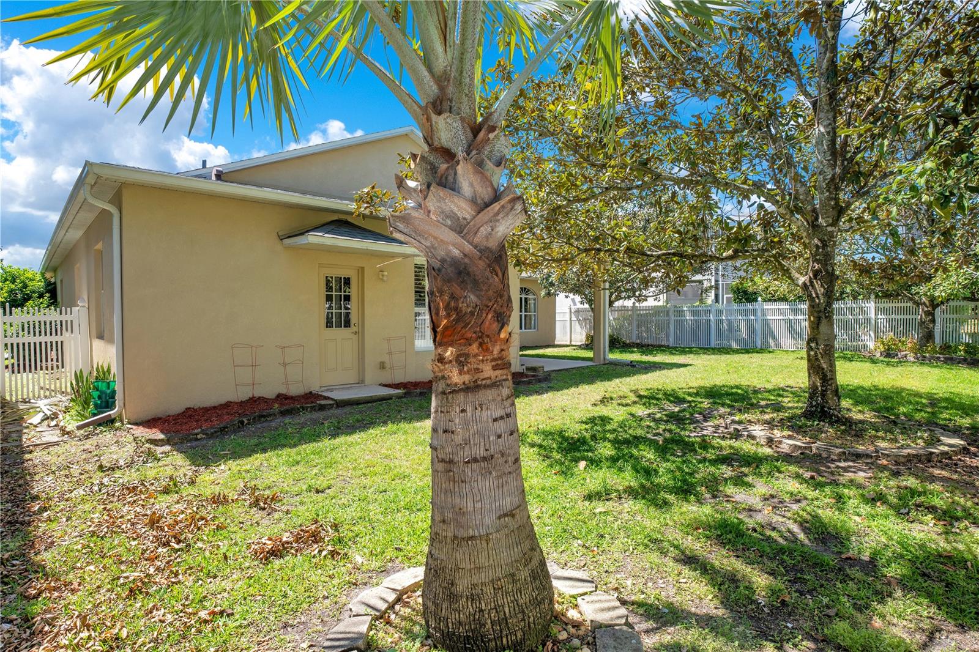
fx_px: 435
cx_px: 490
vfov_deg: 73.7
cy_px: 326
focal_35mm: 16
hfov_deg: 96.7
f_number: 8
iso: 100
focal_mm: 16
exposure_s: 1/100
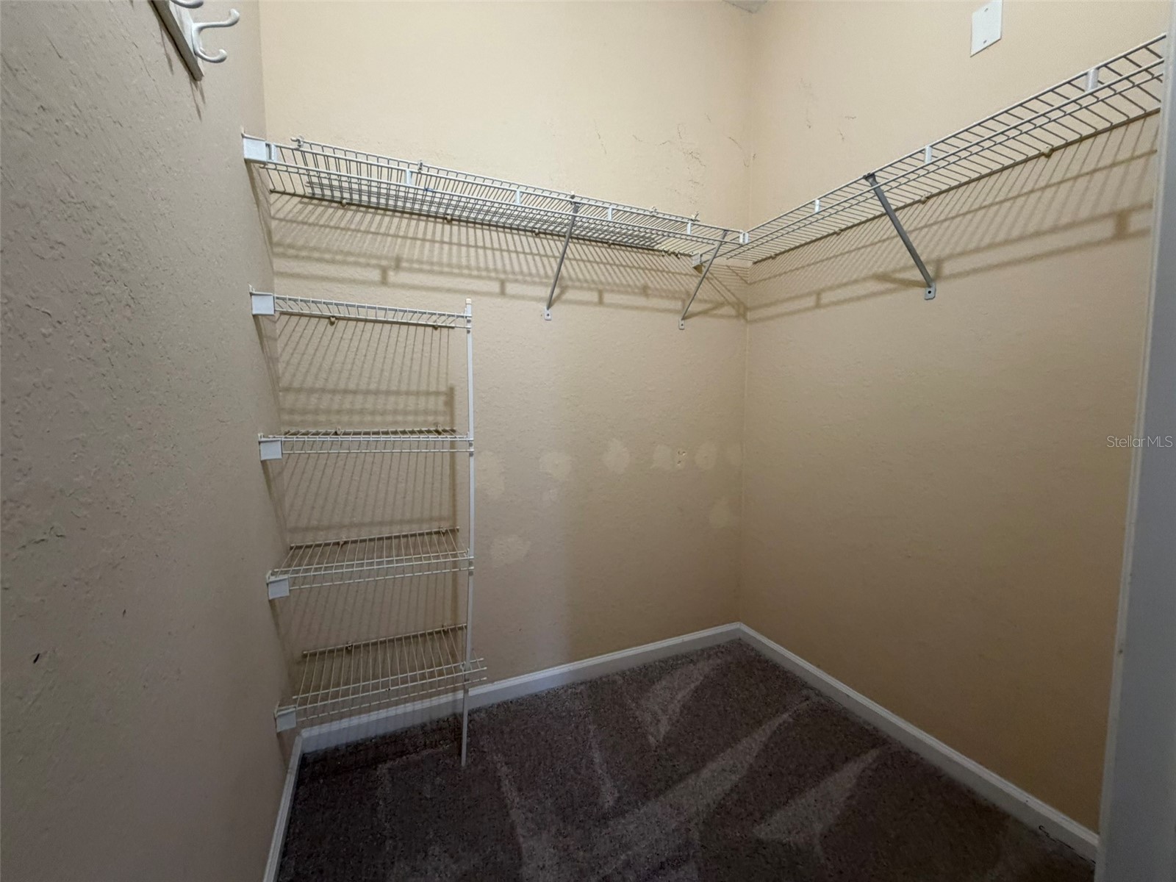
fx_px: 476
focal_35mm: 14
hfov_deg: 102.1
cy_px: 441
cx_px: 588
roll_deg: +0.2
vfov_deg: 85.7
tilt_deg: -5.0
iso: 320
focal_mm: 2.22
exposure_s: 1/60
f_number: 2.2
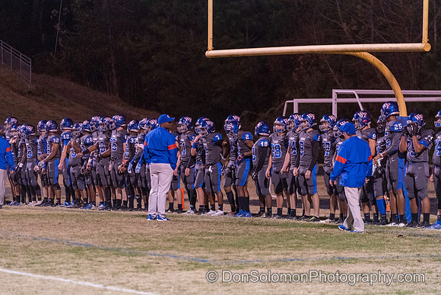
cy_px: 148
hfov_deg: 10.3
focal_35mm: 200
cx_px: 220
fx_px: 2450
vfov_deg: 6.9
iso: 6400
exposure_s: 1/320
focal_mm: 200
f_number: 3.2
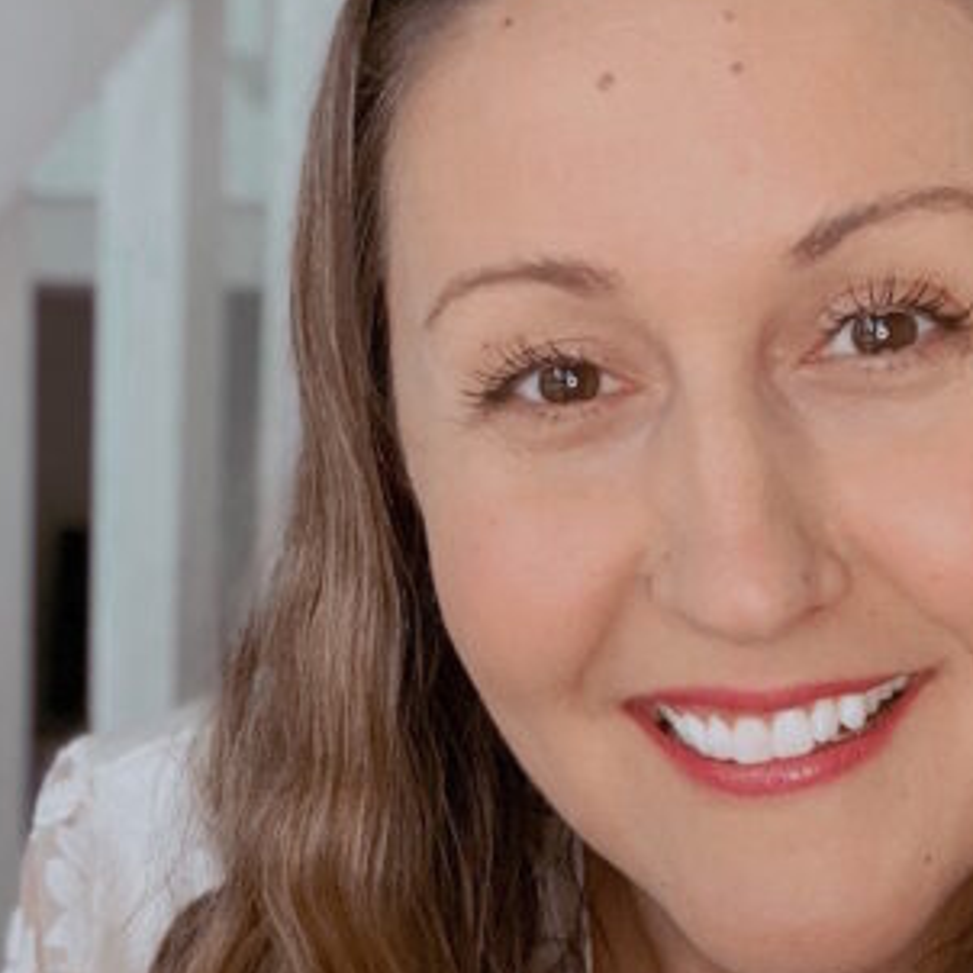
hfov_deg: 18.1
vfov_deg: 17.6
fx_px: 3053
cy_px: 1041
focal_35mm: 96
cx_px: 480
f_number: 2.2
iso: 100
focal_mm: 2.87
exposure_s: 1/59
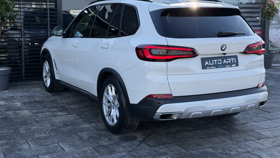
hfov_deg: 39.2
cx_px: 142
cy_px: 58
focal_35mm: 53
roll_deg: +0.2
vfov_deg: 22.6
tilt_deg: -5.2
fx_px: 394
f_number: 1.78
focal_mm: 6.76
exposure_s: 1/1543
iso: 100
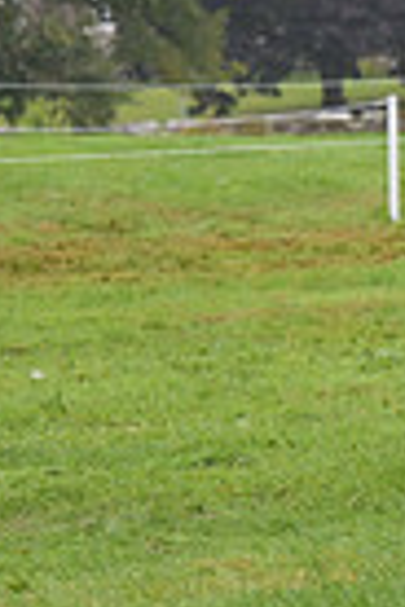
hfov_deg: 3.9
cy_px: -108
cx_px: 1175
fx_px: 5754
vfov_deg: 6.0
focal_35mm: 341
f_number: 4
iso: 1600
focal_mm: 81
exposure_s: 1/1250
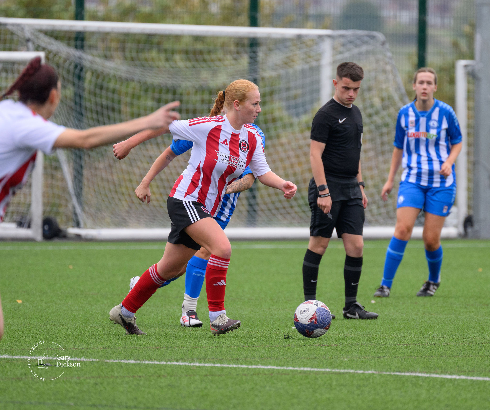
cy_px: 173
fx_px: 9125
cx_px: 283
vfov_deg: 2.6
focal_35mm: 619
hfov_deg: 3.1
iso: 1250
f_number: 5.6
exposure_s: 1/1250
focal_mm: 400
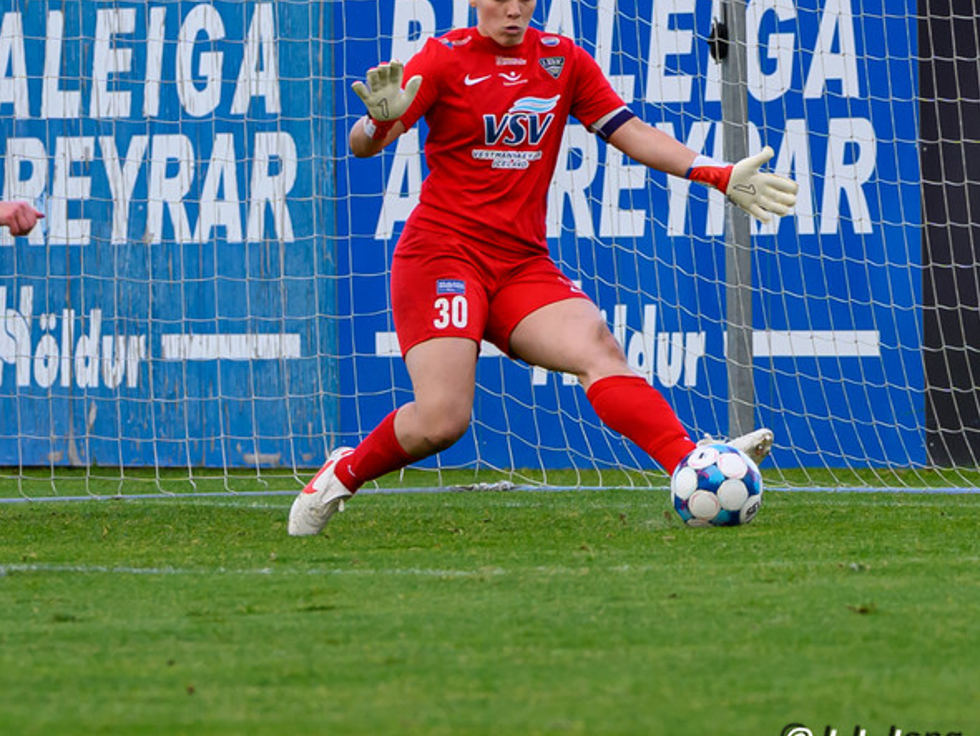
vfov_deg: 2.4
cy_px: 352
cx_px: 865
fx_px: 17843
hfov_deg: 3.1
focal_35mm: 630
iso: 1100
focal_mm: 210
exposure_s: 1/1000
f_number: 6.3
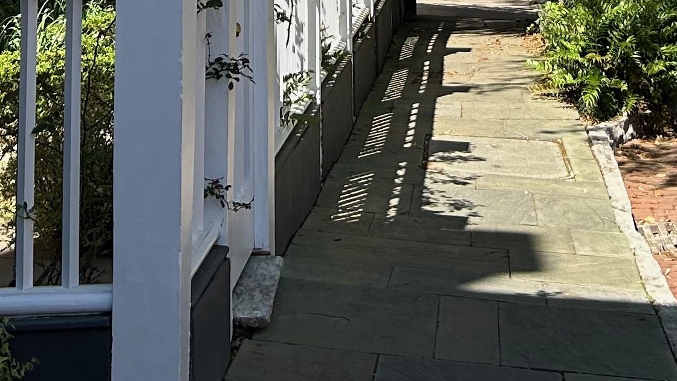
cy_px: -507
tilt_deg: +10.7
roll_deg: +1.6
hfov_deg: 20.9
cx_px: 436
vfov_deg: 10.4
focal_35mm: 102
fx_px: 1831
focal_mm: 5.7
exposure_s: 1/1488
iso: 50
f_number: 1.5
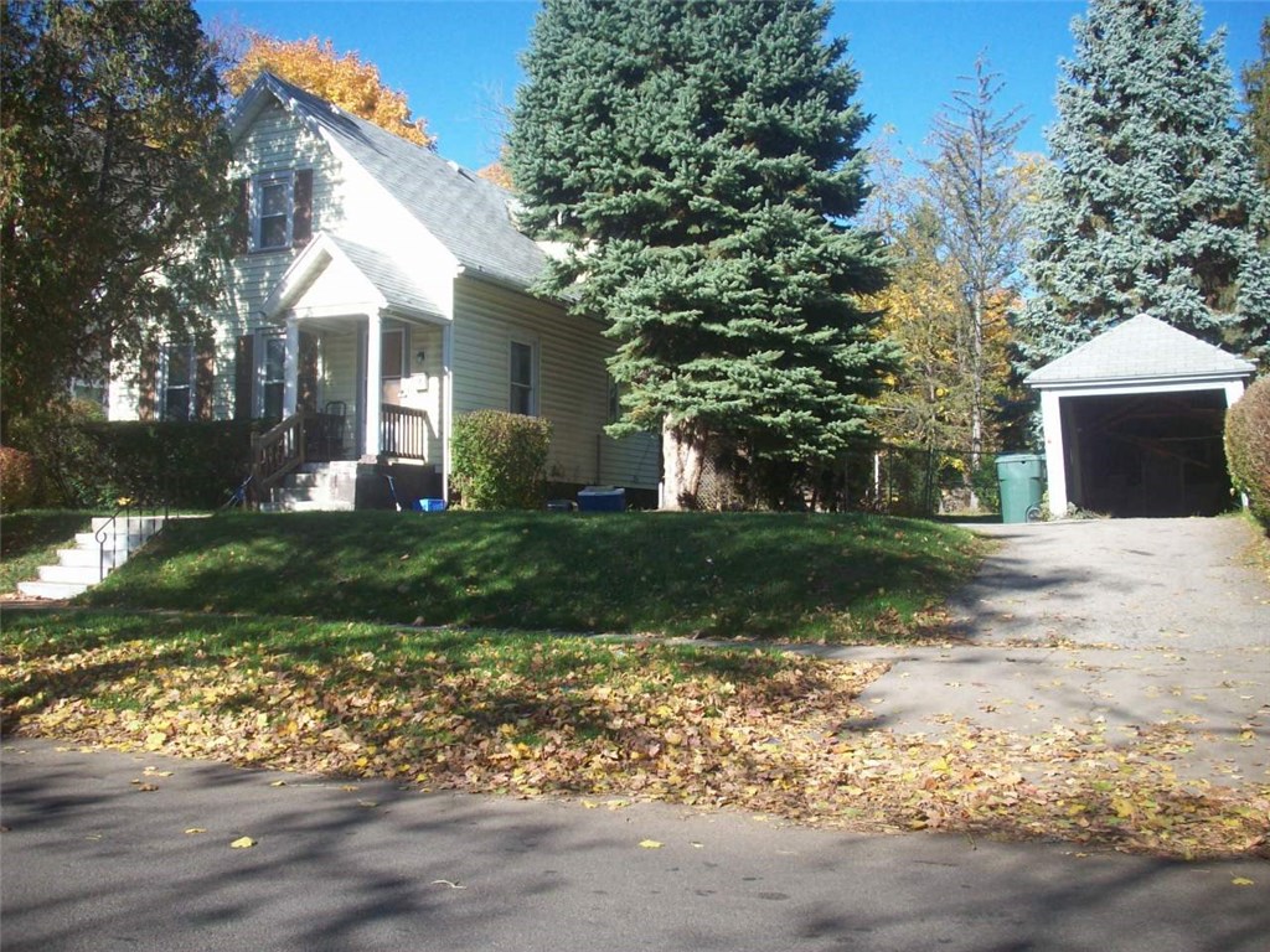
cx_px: 635
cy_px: 476
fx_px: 1357
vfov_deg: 38.7
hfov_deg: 50.1
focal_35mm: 37
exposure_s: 1/547
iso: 80
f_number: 2.8
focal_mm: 6.2
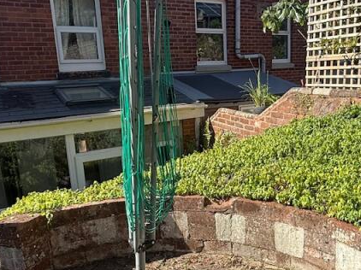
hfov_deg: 53.7
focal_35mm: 34
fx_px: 354
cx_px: 214
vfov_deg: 41.7
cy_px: 149
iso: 50
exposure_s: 1/942
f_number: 2.2
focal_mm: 2.22
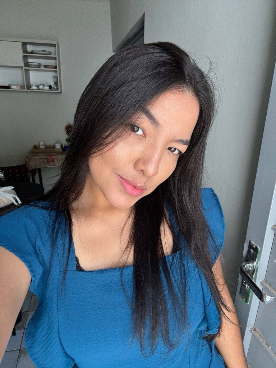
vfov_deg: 73.9
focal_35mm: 23
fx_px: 245
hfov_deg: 58.9
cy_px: 184
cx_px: 138
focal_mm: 2.69
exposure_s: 1/121
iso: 40
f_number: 1.9
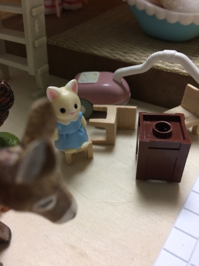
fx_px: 222
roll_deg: +4.3
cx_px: 100
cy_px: 133
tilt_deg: -42.1
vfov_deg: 61.7
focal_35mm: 29
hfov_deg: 48.2
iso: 160
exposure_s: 1/33
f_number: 2.2
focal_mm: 4.15
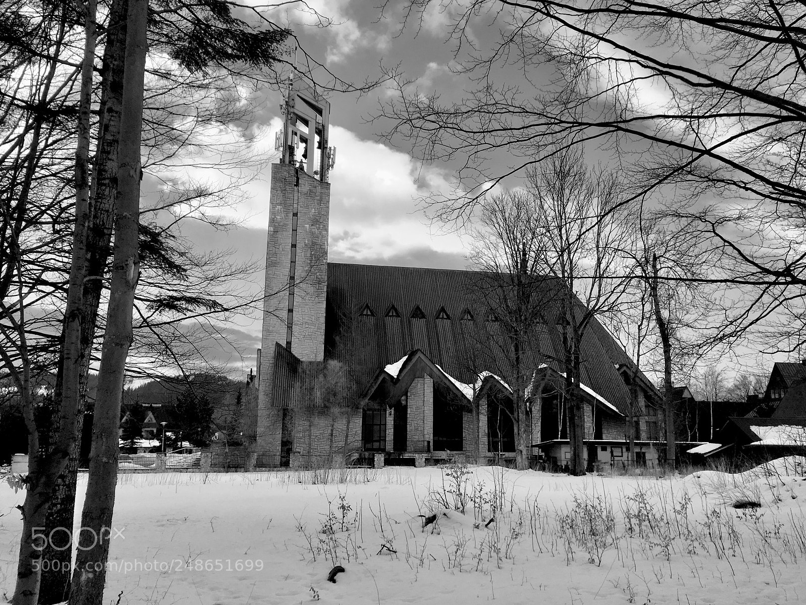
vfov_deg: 48.2
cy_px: 302
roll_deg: -1.3
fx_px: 675
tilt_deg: +9.1
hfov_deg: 61.7
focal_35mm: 29
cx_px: 403
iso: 25
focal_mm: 4.15
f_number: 2.2
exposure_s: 1/268
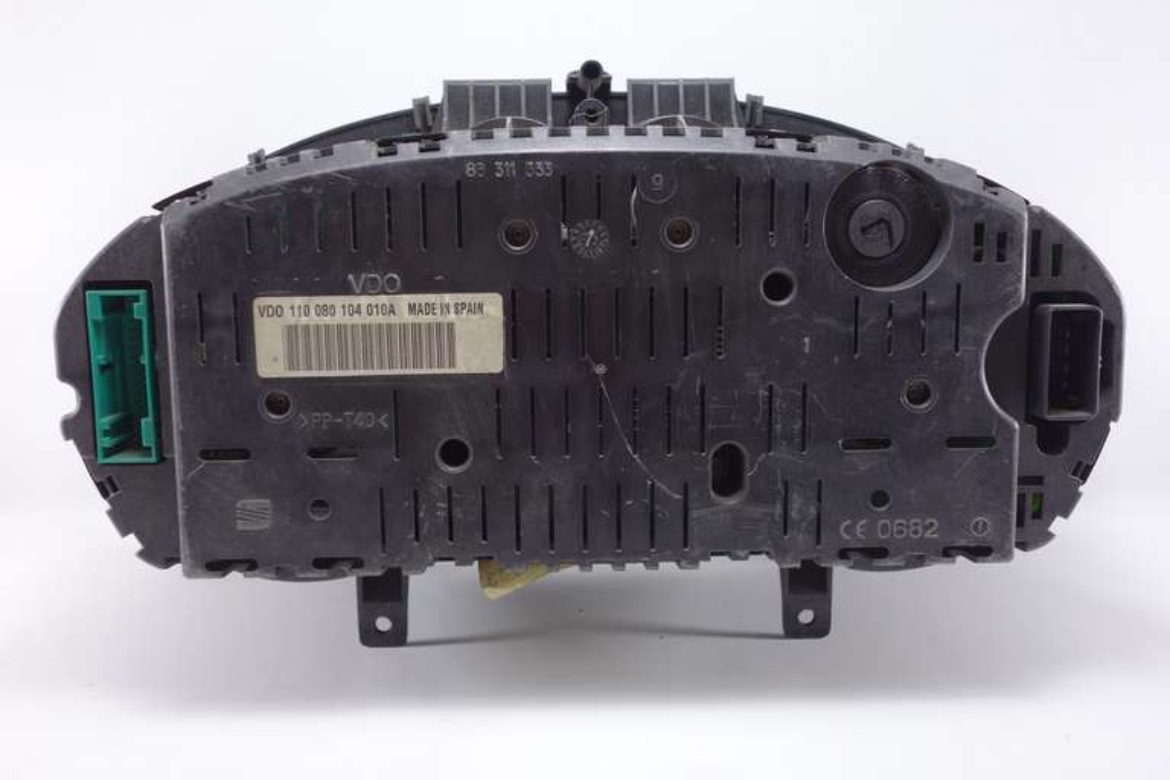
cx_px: 585
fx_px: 1170
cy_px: 390
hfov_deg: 53.1
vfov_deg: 36.9
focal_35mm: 36
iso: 160
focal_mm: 13.42
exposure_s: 1/40
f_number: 2.8
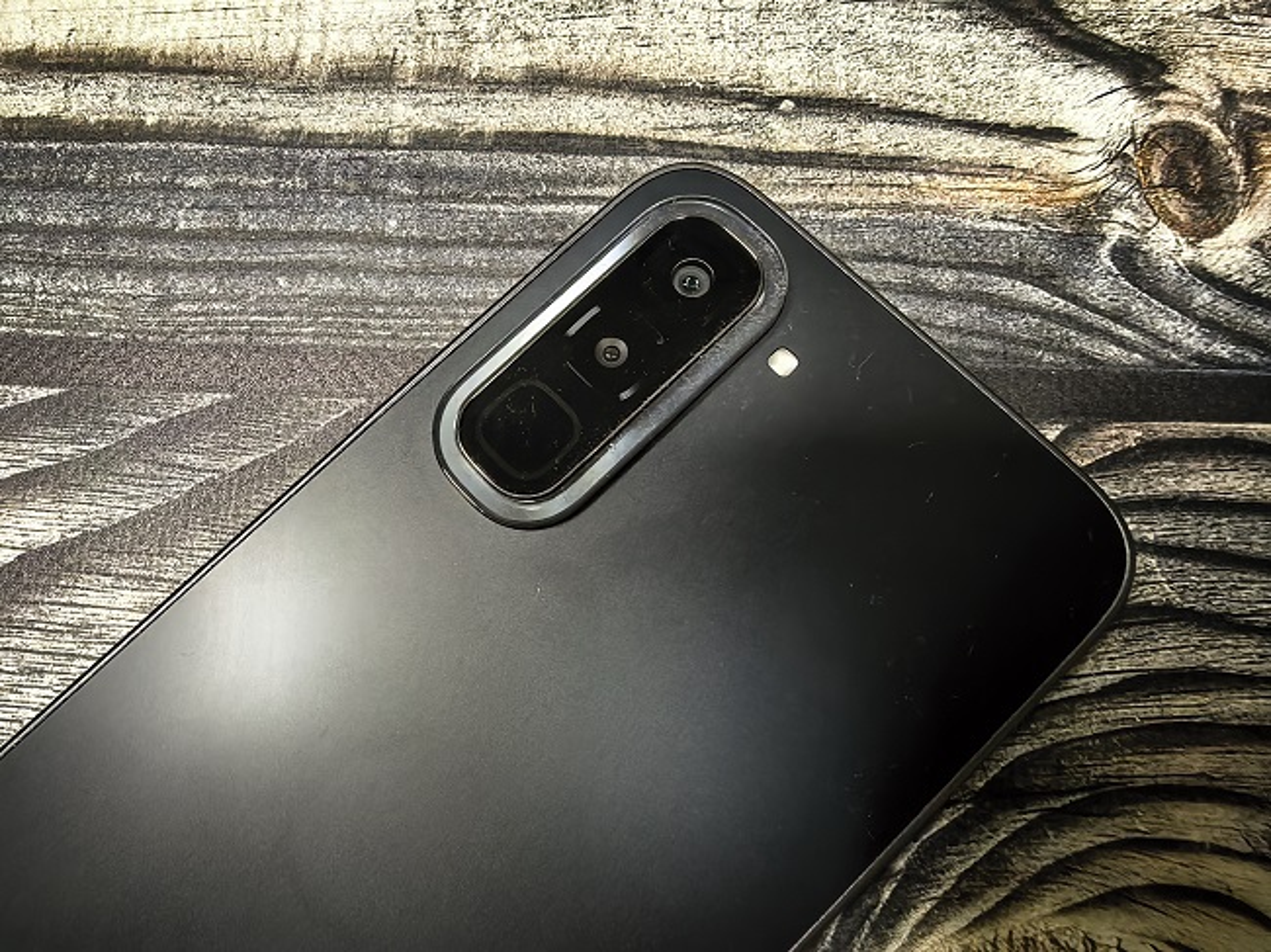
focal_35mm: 24
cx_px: 636
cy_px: 476
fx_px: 881
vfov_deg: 56.8
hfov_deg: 71.6
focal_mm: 1.95
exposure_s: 1/25
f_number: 2.2
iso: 640
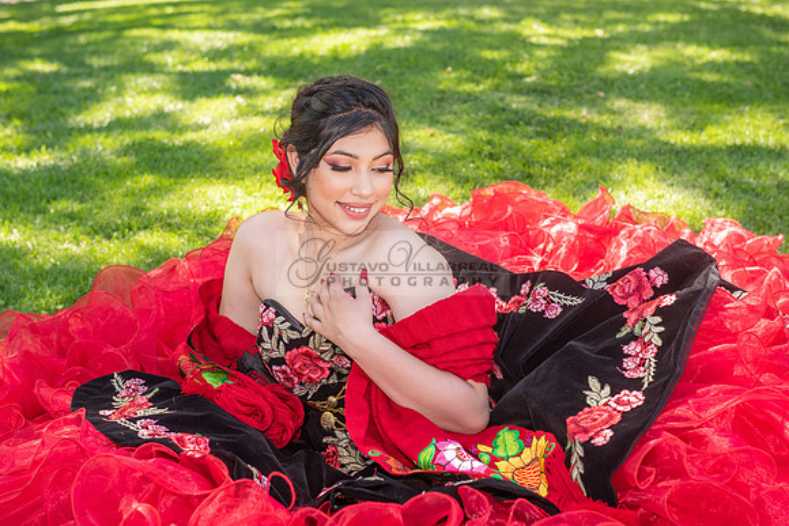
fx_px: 1534
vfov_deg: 19.5
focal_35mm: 70
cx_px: 394
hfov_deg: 28.8
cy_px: 263
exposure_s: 1/200
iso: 500
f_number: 6.3
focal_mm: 70
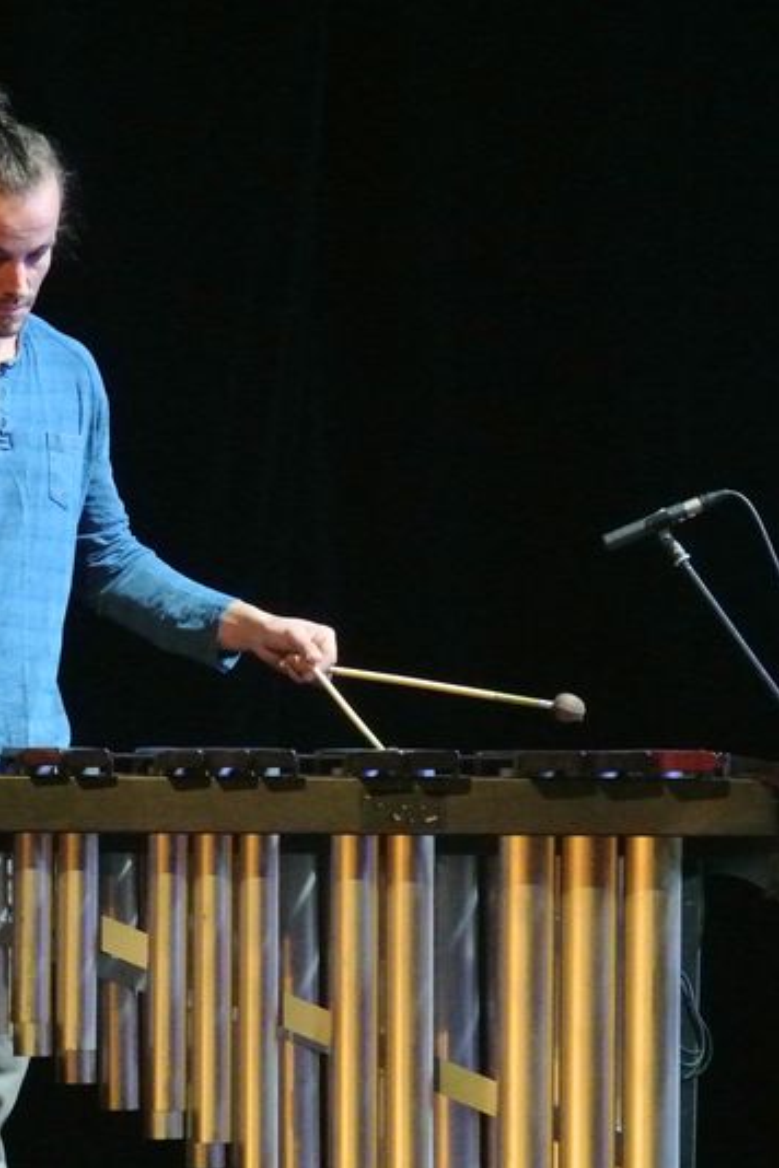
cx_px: 83
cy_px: 585
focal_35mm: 240
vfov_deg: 8.6
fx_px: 7789
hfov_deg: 5.7
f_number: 6.3
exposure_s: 1/50
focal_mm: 59.4
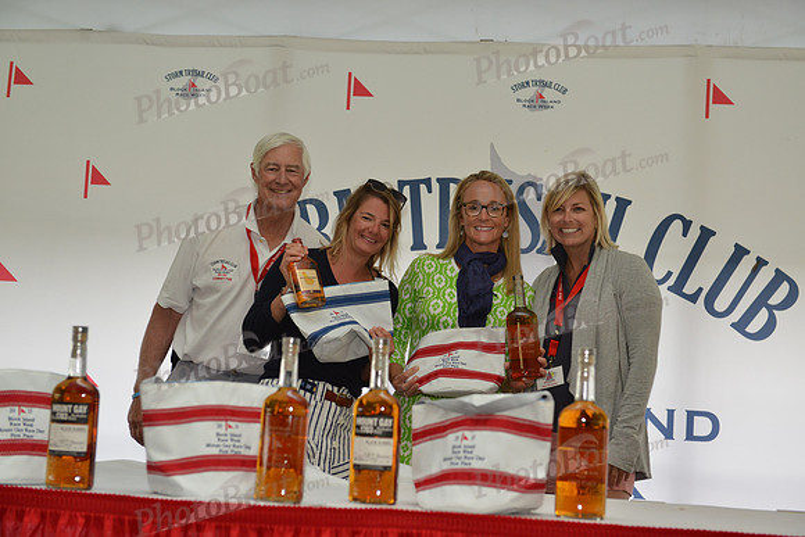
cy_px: 268
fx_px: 1566
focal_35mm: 70
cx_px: 402
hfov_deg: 28.8
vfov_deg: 19.5
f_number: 4.5
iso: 1600
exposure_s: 1/250
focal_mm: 70
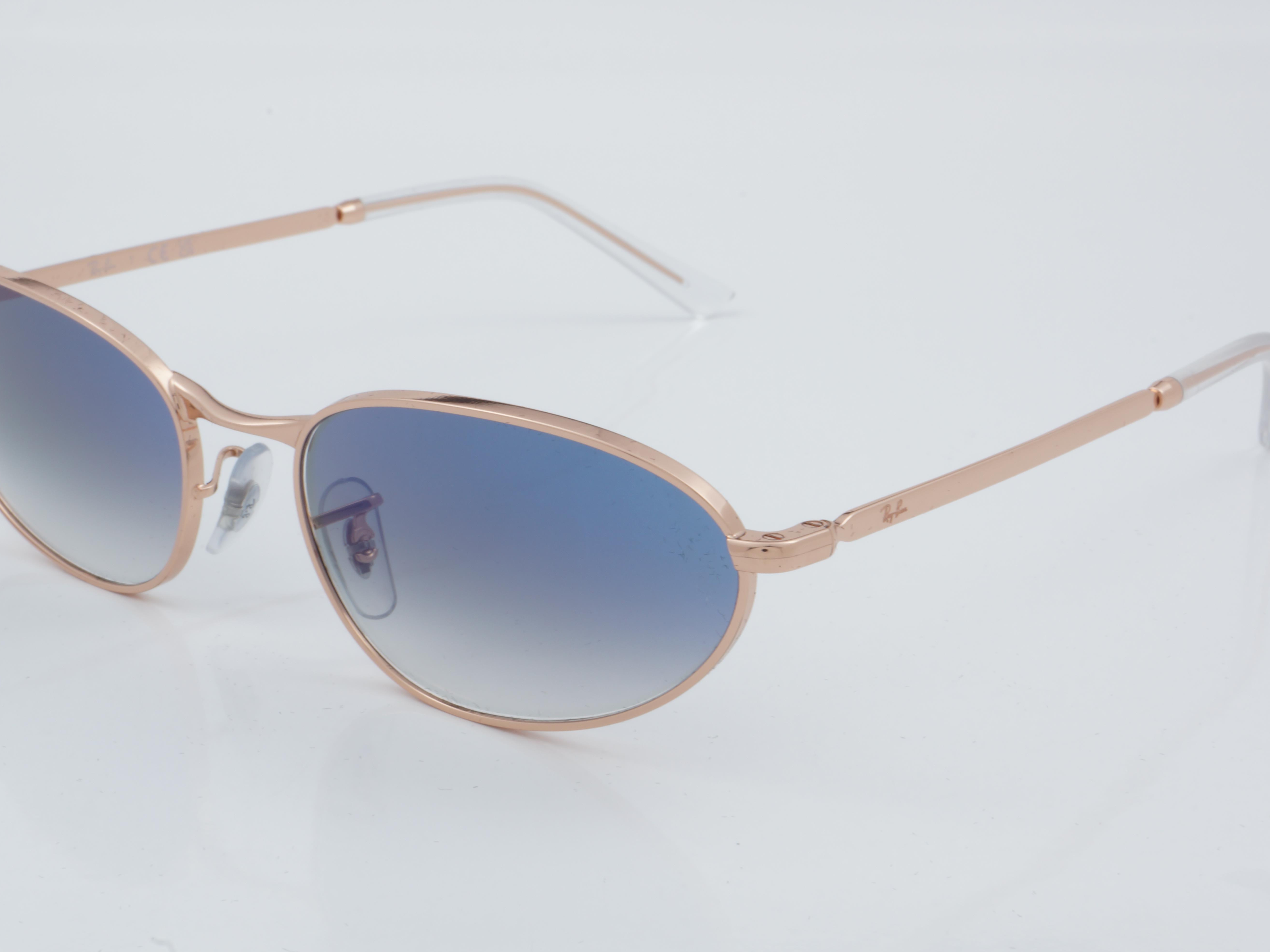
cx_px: 619
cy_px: 479
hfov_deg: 23.8
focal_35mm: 82
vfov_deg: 18.0
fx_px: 3008
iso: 100
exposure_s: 1/4
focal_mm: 50
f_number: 32
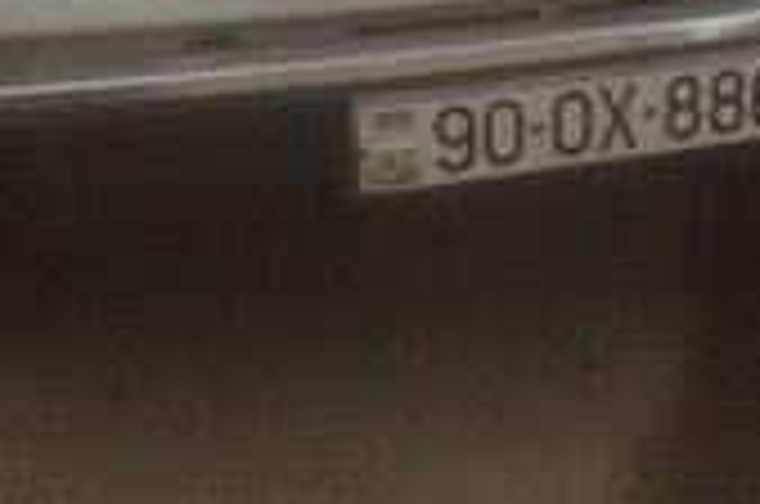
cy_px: -140
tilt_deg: -19.9
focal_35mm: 101
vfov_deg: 13.1
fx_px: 2128
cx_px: 549
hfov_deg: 20.1
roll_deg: +0.1
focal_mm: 4.12
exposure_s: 1/120
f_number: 2.4
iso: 50
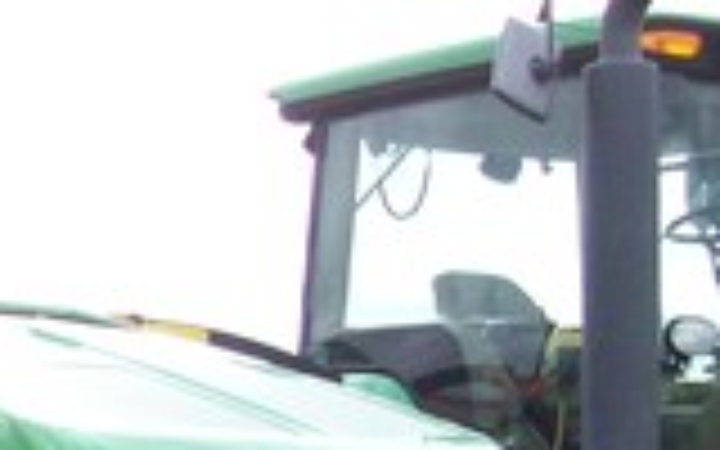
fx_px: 2551
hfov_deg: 14.6
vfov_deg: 9.9
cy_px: 554
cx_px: -464
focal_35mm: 130
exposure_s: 1/252
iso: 80
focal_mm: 6
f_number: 2.7
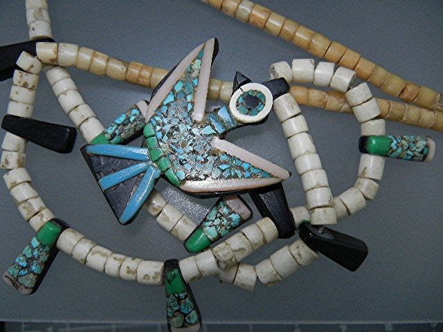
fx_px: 384
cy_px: 166
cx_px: 222
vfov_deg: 46.8
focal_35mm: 30
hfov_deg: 60.0
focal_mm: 5.4
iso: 382
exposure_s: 1/30
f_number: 7
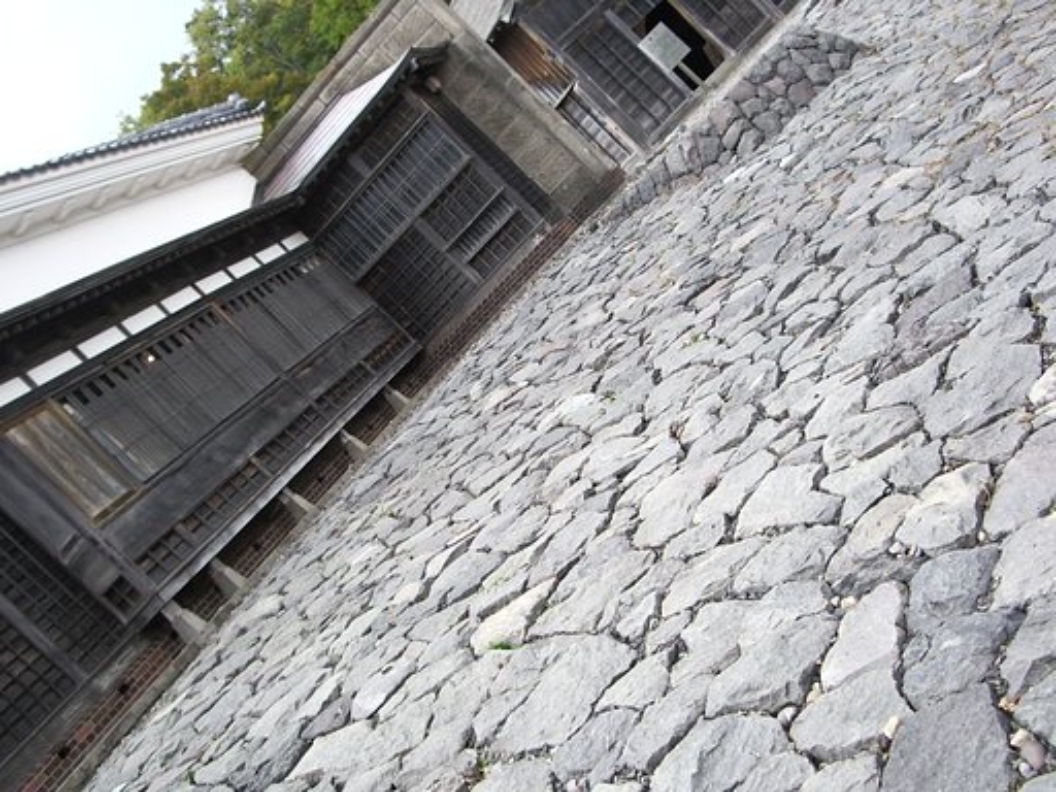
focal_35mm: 41
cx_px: 528
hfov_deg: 45.8
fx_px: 1251
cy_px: 396
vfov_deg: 35.1
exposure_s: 1/50
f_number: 2.8
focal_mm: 6.8
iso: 100
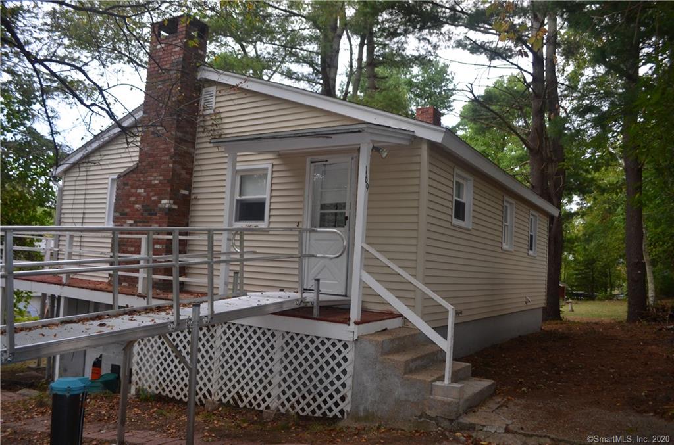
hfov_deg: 67.5
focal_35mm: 27
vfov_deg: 47.7
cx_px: 337
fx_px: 504
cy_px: 222
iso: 400
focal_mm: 18
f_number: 3.5
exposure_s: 1/60
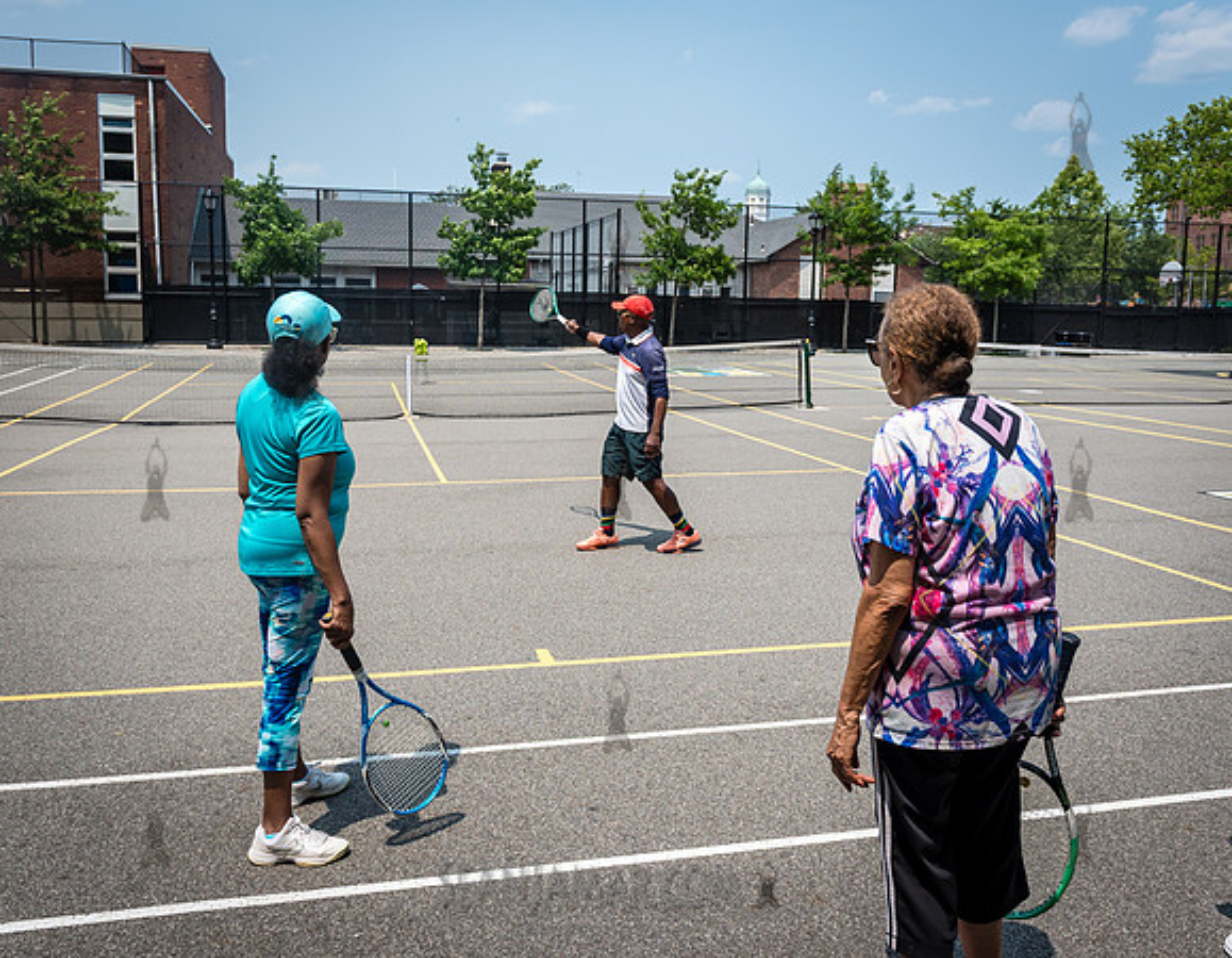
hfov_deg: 59.0
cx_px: 603
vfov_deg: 47.4
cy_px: 432
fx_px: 1090
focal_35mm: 30
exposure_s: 1/2000
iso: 200
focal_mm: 24
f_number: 4.5
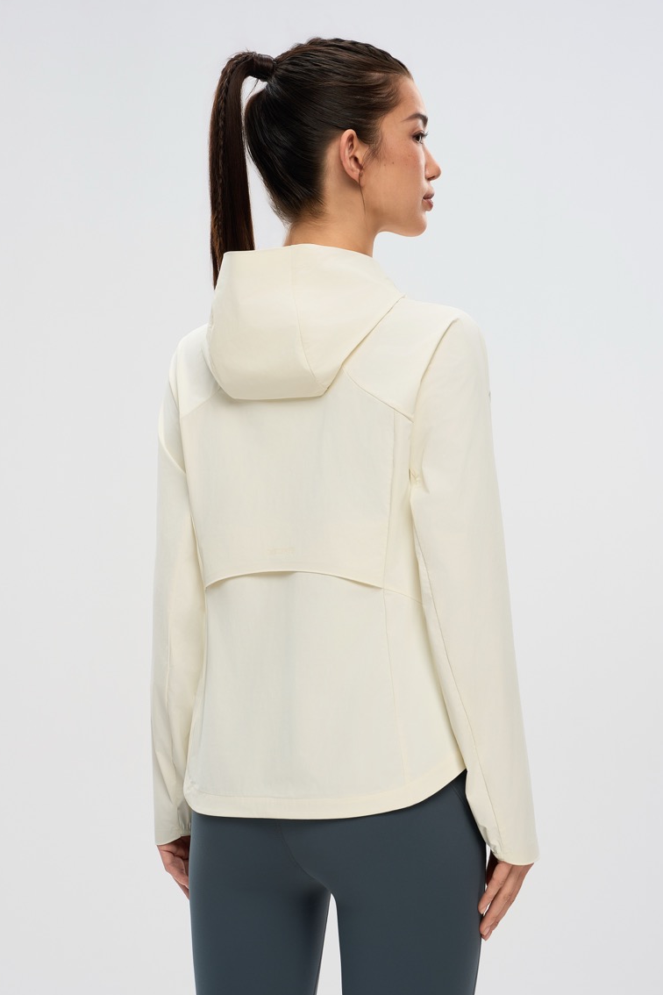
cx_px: 347
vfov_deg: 25.7
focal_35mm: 79
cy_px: 524
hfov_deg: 17.3
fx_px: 2182
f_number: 9
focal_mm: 70
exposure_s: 1/400
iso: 200
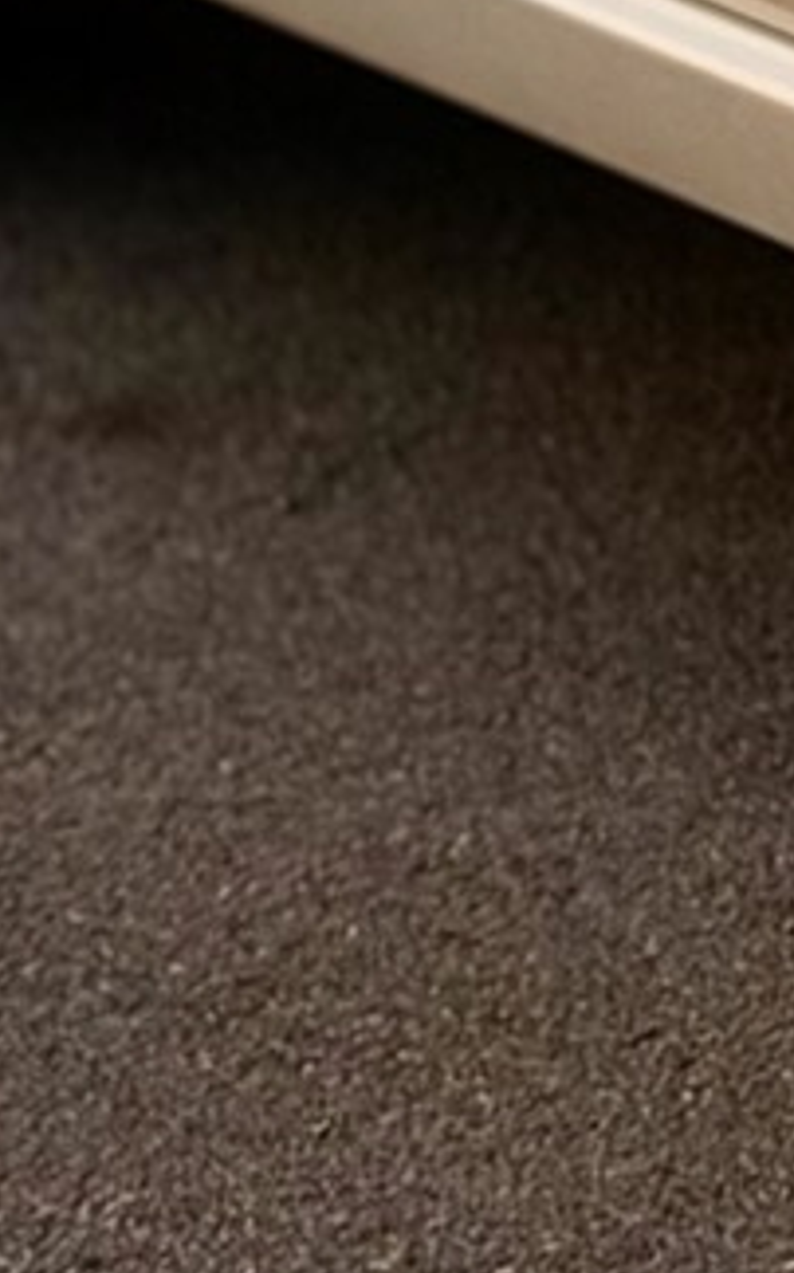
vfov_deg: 6.4
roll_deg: -0.9
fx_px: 11168
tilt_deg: -12.4
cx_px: 2787
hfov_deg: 3.9
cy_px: -994
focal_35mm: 322
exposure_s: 1/1167
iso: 64
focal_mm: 6.76
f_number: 1.78
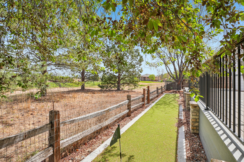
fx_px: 112
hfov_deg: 95.0
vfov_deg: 72.0
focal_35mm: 16
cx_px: 122
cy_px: 81
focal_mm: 11
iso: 100
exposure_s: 1/250
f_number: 8
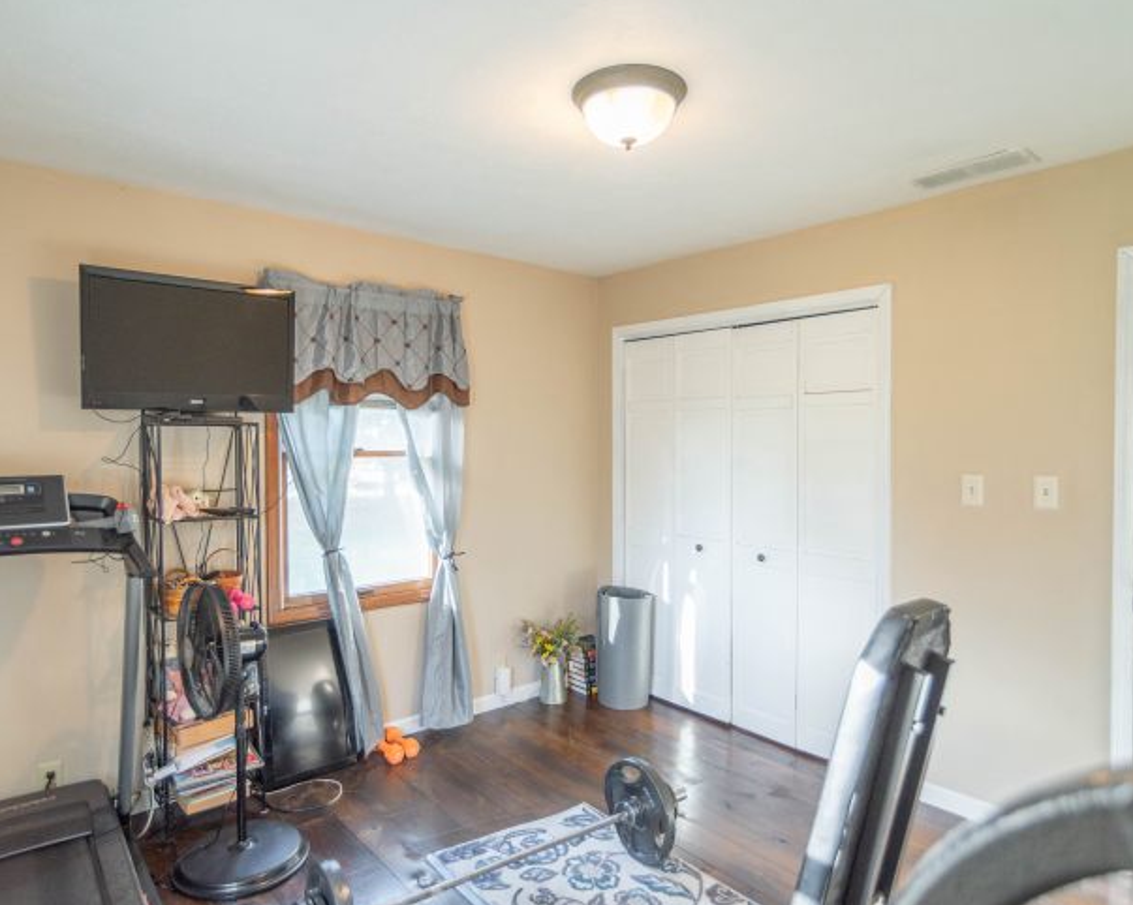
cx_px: 550
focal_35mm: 21
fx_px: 704
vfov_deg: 65.5
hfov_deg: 77.6
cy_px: 458
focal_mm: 18
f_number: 3.5
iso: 320
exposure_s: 1/50
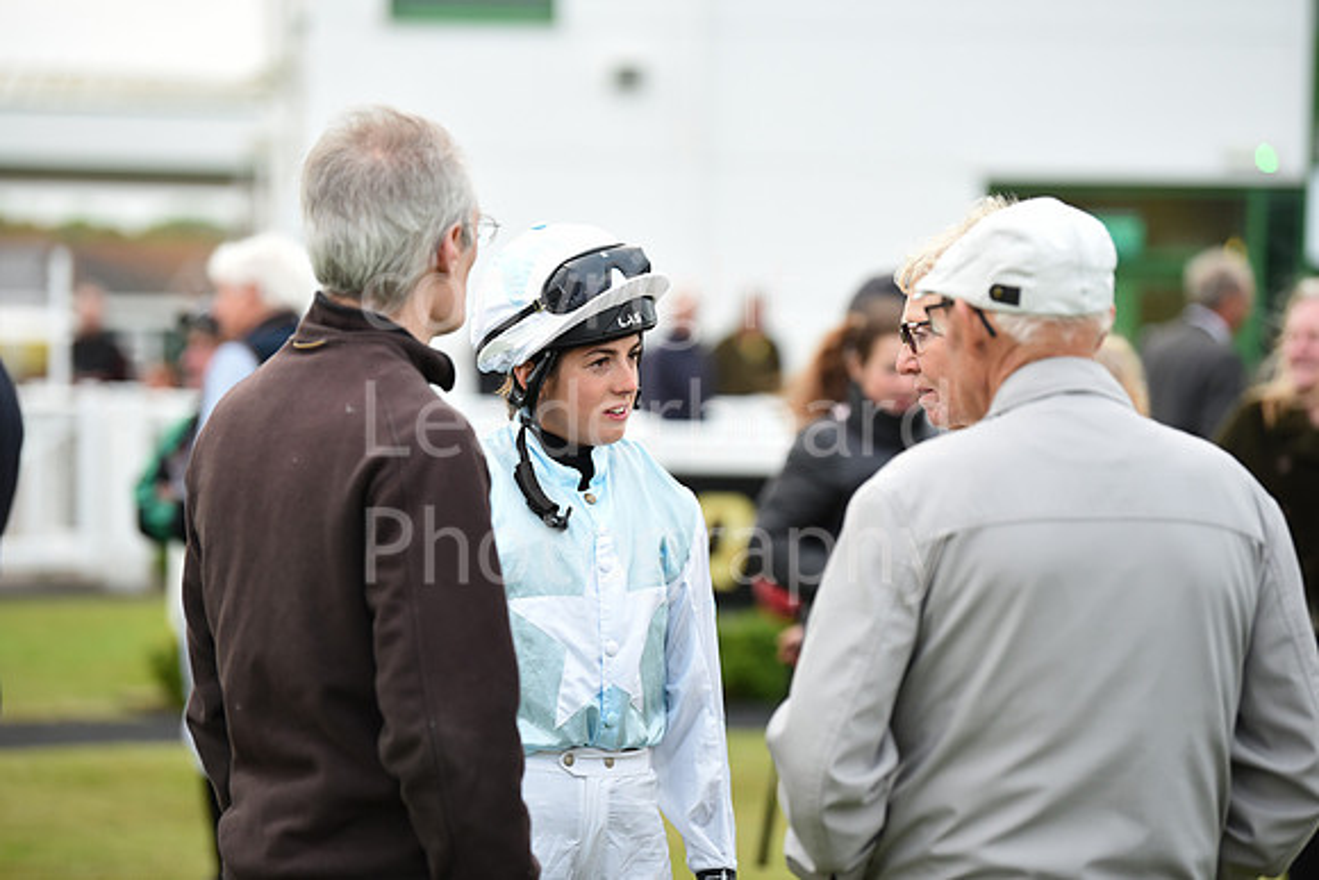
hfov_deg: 13.7
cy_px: 440
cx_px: 660
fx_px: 5497
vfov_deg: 9.2
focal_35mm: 150
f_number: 3.2
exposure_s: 1/400
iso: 1600
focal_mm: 150
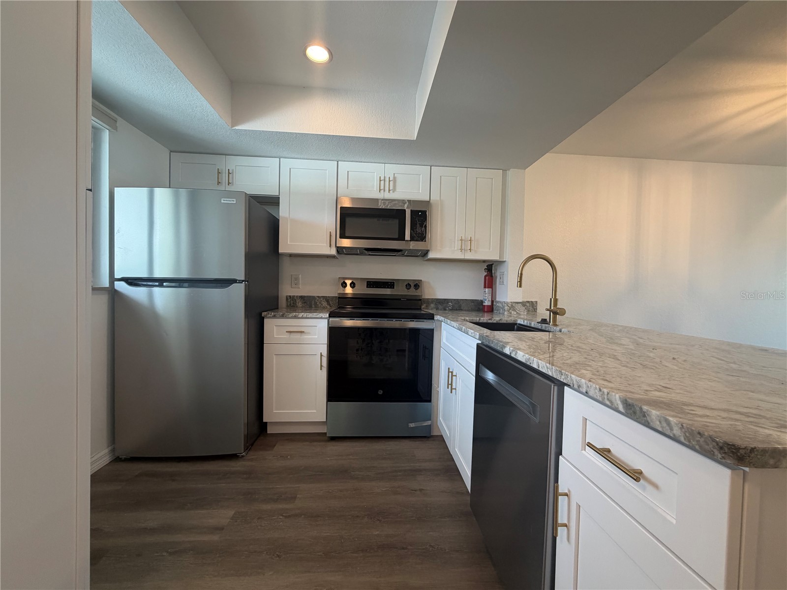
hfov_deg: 102.1
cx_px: 394
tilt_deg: -1.7
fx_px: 318
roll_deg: -0.9
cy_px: 295
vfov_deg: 85.7
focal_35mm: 14
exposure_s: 1/120
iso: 200
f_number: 2.2
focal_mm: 2.22
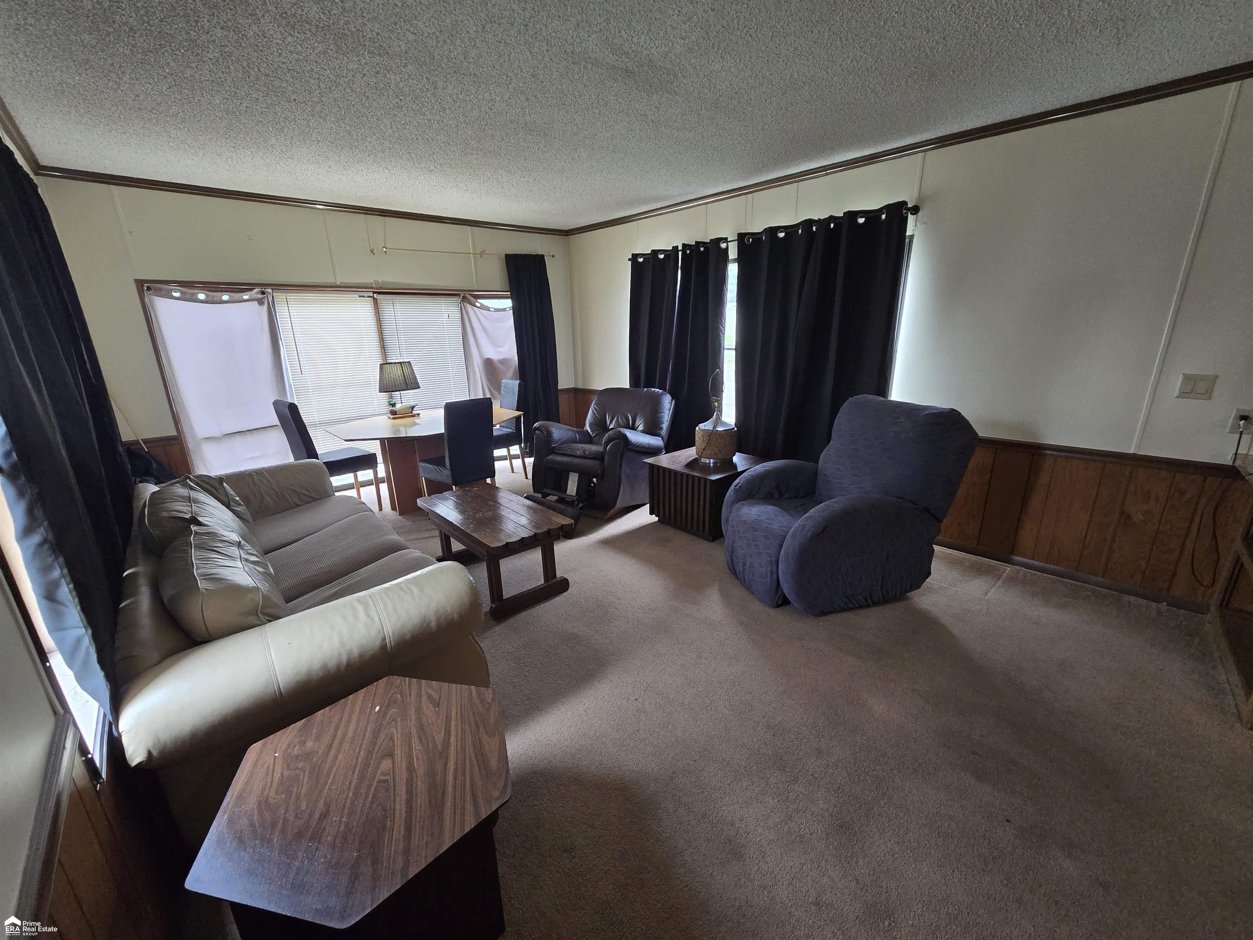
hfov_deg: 106.2
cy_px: 470
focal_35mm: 13
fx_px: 471
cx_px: 626
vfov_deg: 89.9
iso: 400
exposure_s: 1/60
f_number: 2.2
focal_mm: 2.2
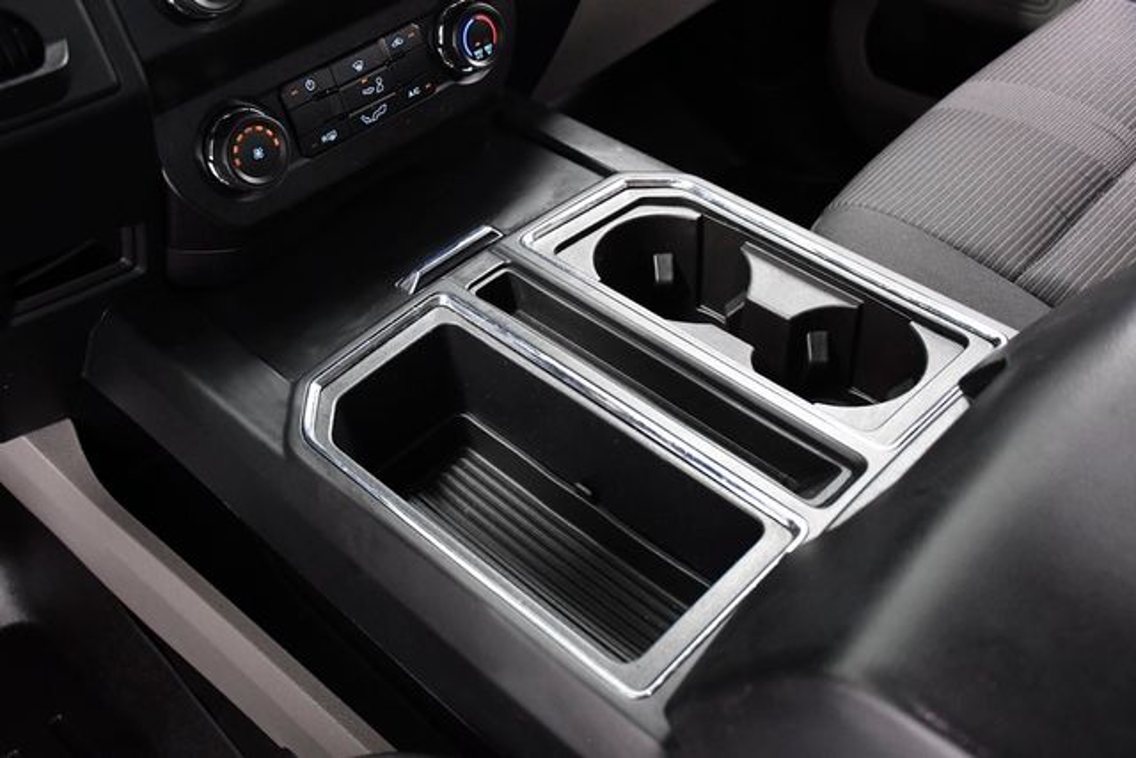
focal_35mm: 39
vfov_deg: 34.2
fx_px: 1231
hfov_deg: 49.5
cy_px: 379
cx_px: 568
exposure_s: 1/60
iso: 2500
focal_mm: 26
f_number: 3.8
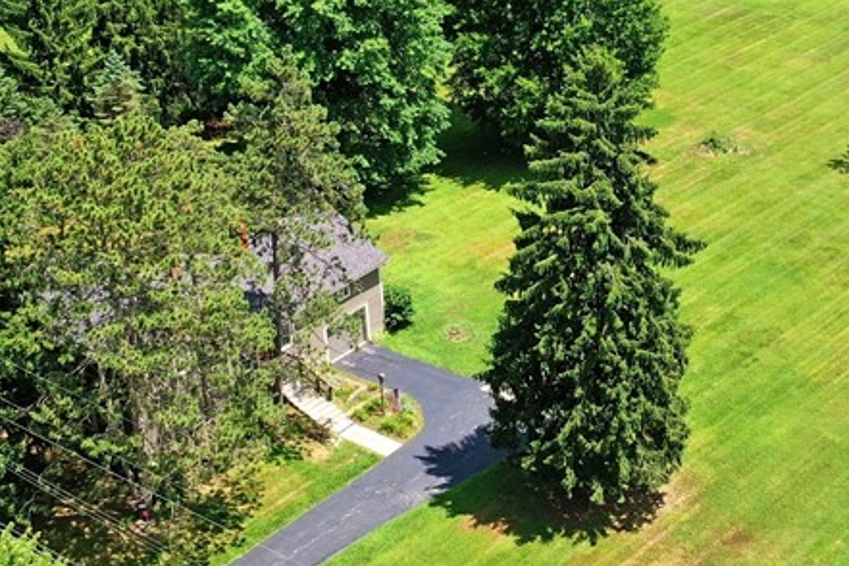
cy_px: 156
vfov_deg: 19.6
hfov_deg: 28.7
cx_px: 660
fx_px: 1627
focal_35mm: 69
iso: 100
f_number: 5.6
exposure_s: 1/400
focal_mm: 10.26
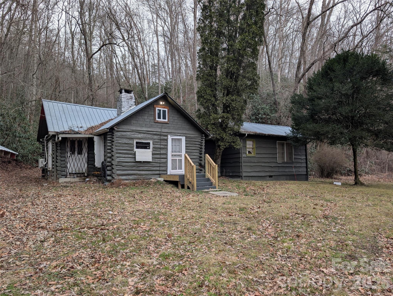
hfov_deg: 71.5
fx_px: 273
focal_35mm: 24
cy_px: 148
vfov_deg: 56.9
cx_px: 196
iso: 18
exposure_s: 1/188
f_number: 1.68
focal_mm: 6.9
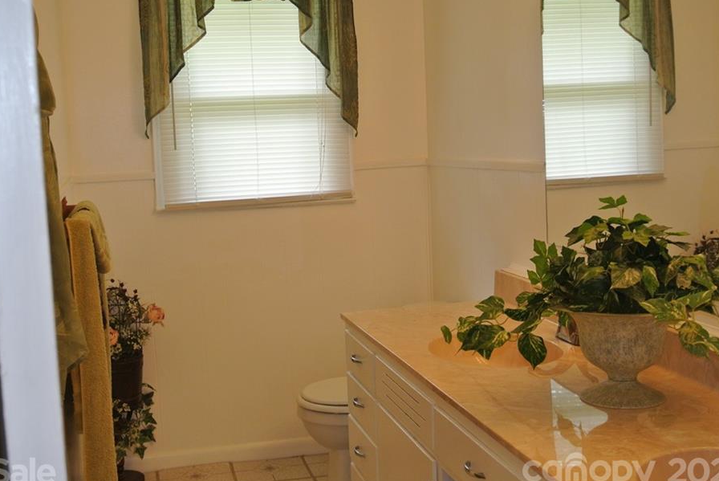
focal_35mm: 48
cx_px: 337
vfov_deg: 28.1
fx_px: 959
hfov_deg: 41.1
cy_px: 234
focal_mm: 15.7
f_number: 4.2
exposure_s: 1/60
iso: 360
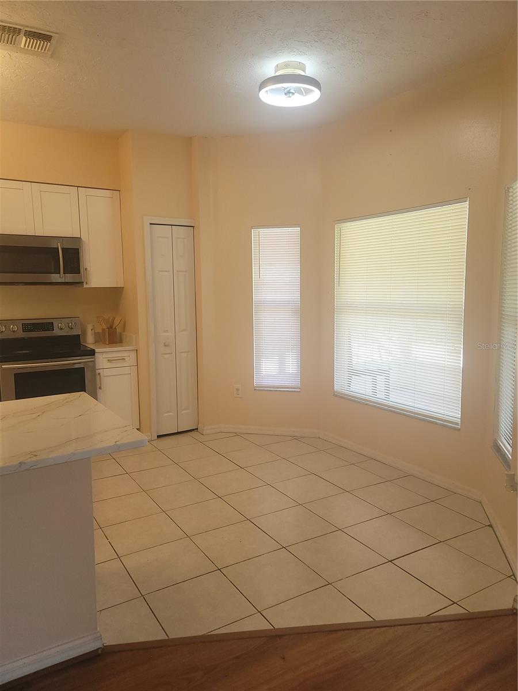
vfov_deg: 69.4
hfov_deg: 54.9
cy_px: 346
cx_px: 259
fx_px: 499
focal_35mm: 25
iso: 64
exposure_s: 1/60
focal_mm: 7
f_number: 1.8
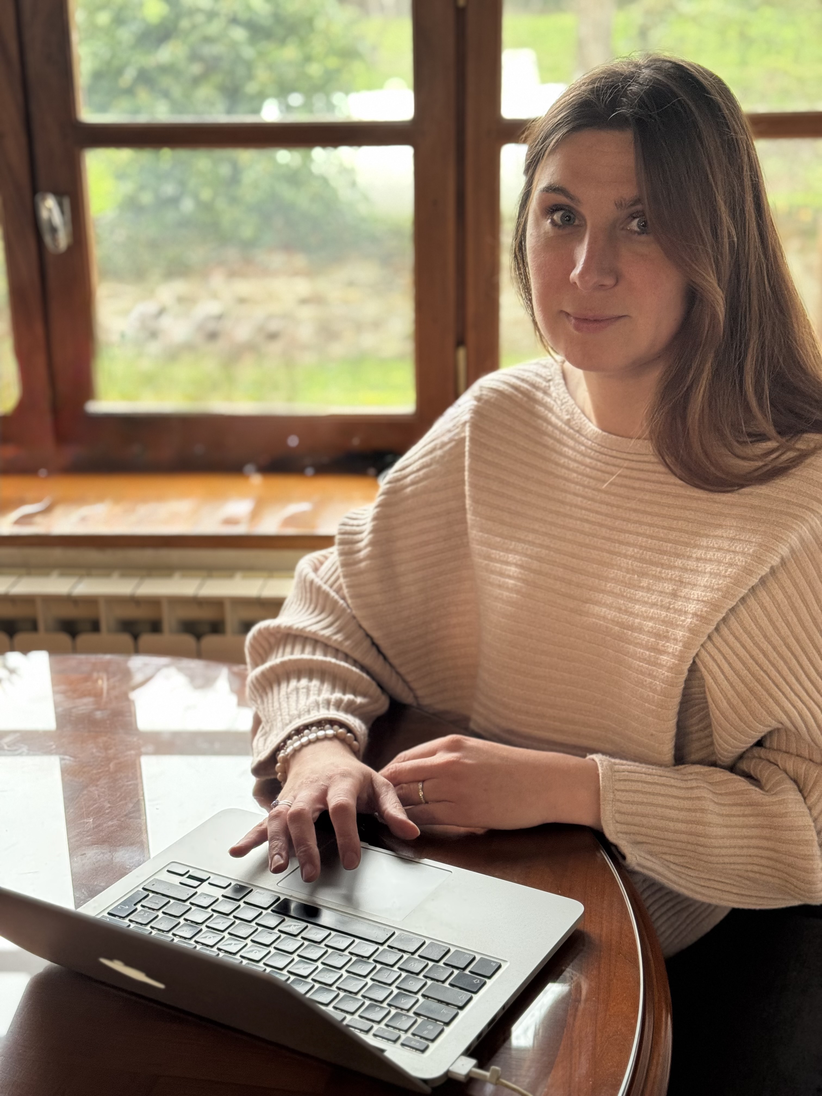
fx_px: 1520
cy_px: 548
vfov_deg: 39.7
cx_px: 411
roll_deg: +1.4
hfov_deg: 30.3
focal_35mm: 48
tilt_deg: -17.0
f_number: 1.78
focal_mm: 6.76
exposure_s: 1/40
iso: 320
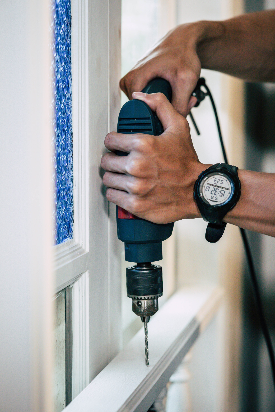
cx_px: 138
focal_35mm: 85
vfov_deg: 23.9
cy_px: 206
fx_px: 973
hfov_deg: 16.1
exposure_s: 1/200
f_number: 2.8
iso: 640
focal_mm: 85
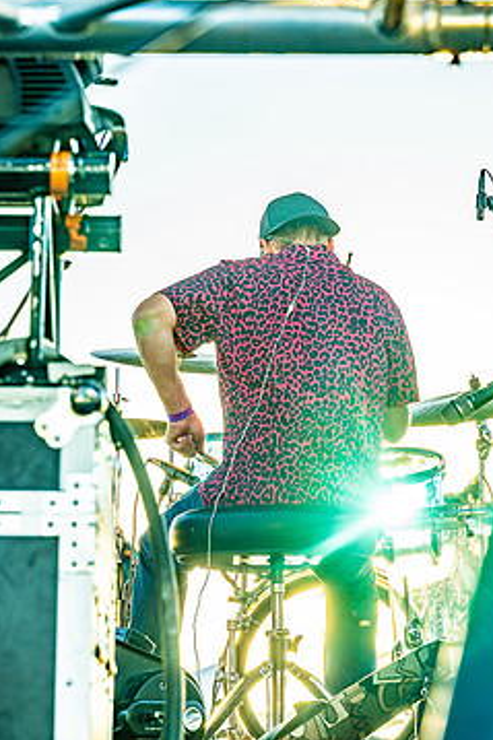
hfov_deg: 14.5
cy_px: 421
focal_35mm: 94
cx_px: 272
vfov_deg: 21.7
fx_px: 1933
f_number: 6.3
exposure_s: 1/125
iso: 100
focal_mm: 75
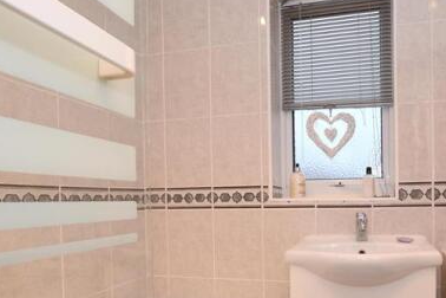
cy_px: 206
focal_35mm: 26
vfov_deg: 48.4
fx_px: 322
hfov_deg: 68.0
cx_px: 287
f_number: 6.3
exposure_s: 1/15
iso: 400
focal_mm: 10
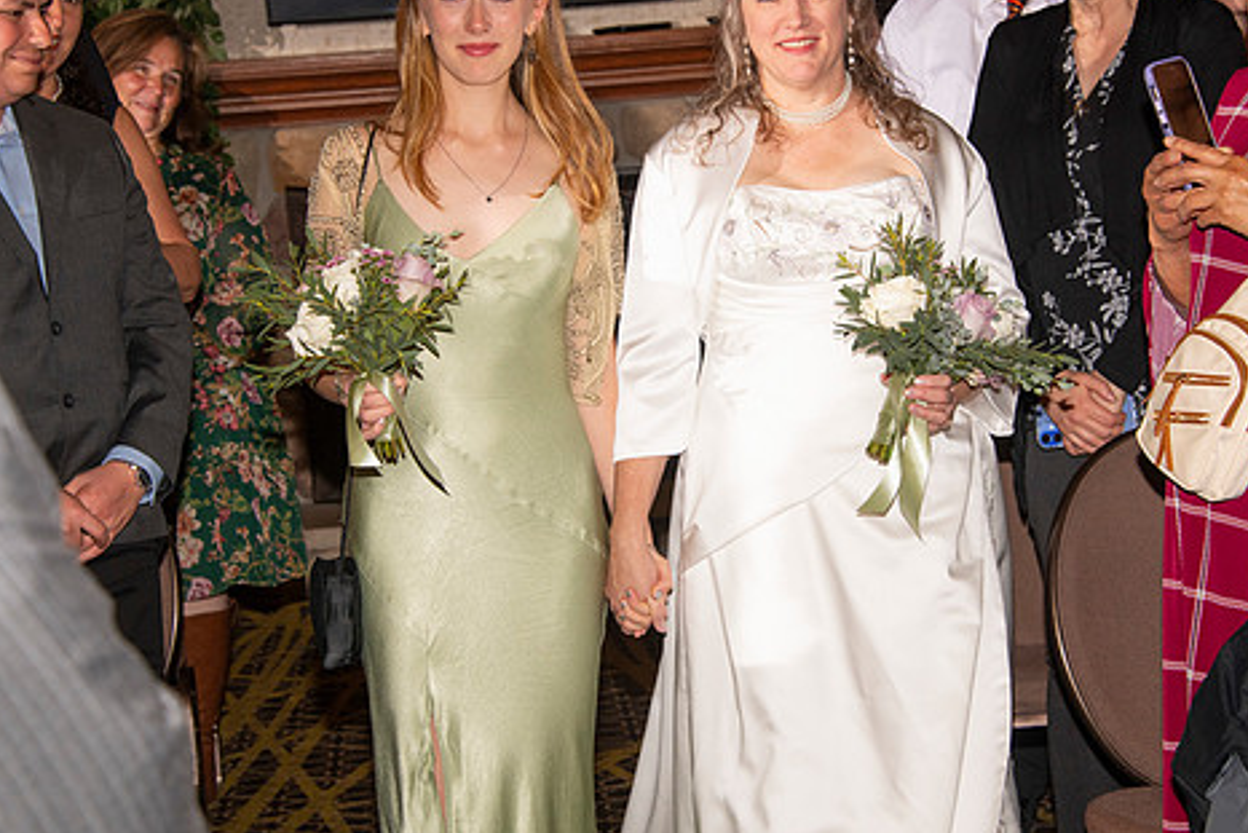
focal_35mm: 112
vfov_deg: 12.2
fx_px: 3884
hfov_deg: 18.2
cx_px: 707
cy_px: 328
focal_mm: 90
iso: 1000
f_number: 8
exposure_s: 1/160
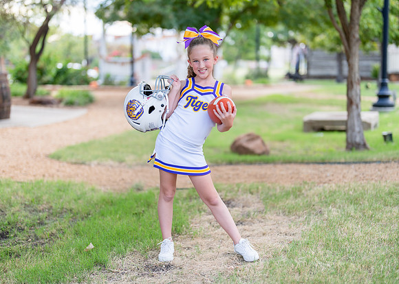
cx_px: 199
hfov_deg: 35.6
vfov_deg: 25.8
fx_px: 622
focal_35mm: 55
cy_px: 142
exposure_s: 1/400
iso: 100
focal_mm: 50
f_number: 1.2
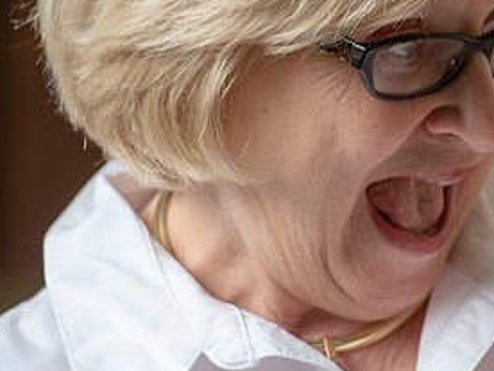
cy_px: 247
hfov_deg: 5.0
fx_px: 5623
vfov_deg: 3.8
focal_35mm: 394
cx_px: 496
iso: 125
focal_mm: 195
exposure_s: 1/160
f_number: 6.3
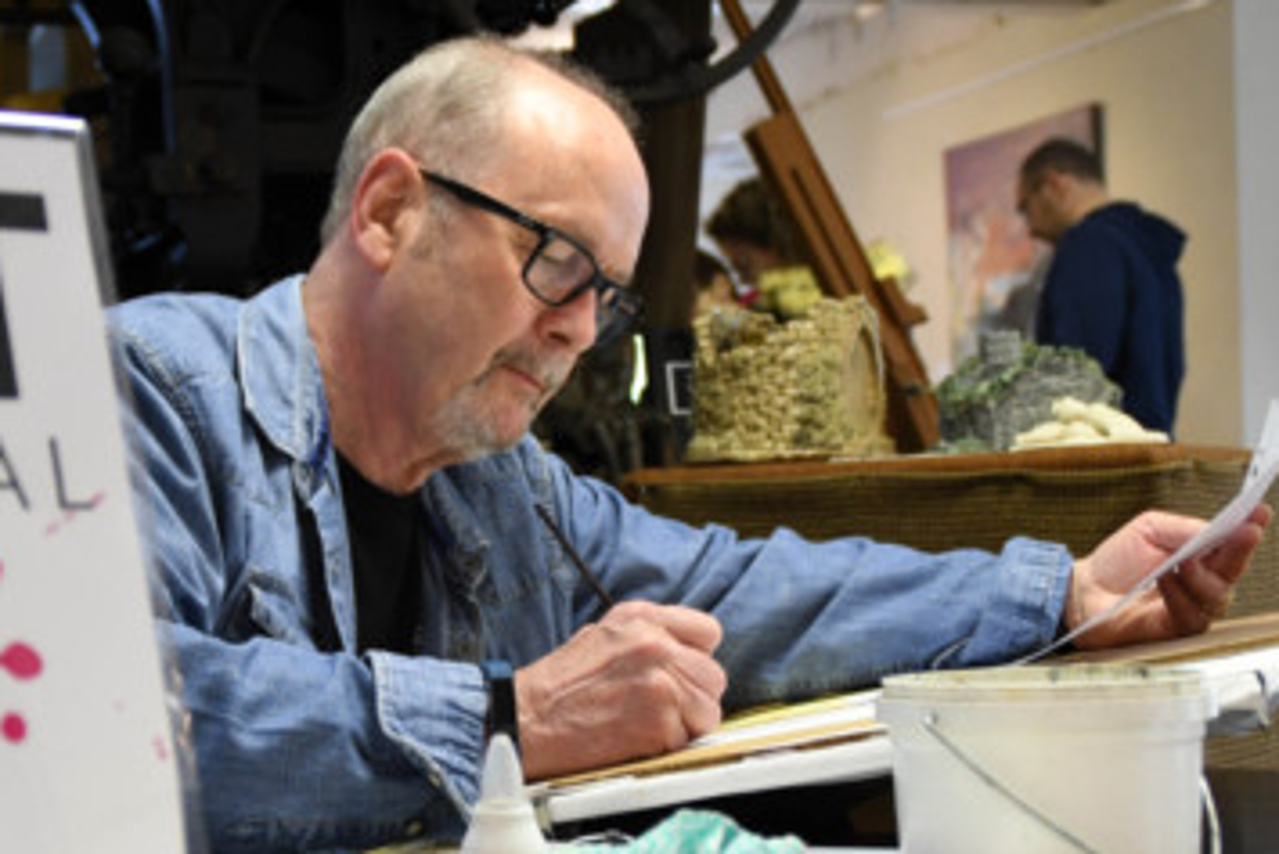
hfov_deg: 26.2
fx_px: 2737
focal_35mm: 77
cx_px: 440
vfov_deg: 17.7
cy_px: 537
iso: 1600
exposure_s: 1/125
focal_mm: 32
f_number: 4.5
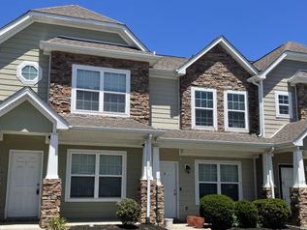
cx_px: 151
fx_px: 364
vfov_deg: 35.1
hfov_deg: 45.8
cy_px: 136
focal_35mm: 41
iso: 32
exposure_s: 1/3300
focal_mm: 4.2
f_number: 1.6
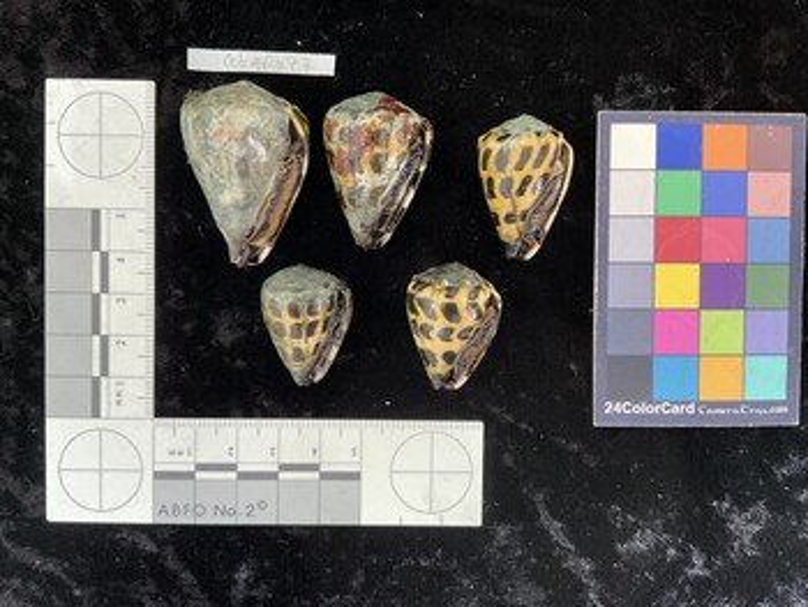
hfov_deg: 61.6
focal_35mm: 29
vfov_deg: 48.3
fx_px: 677
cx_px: 404
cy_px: 304
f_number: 1.8
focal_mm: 3
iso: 80
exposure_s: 1/60
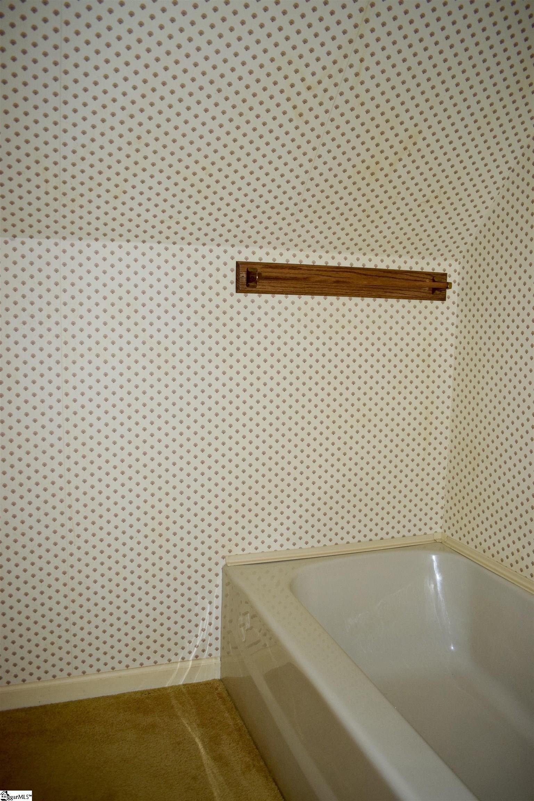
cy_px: 400
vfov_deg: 67.4
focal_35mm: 27
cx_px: 267
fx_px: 600
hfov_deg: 47.9
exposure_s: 1/60
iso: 1250
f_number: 3.5
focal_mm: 18
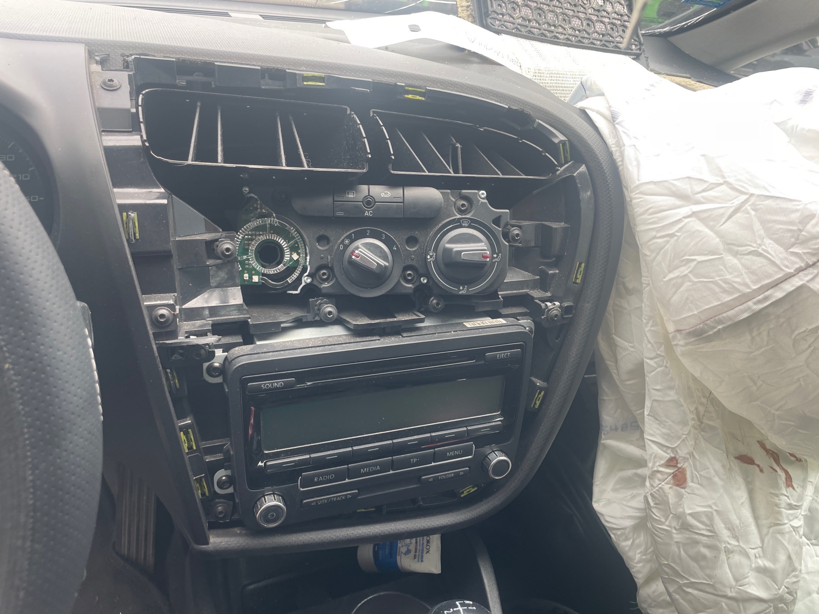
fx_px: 615
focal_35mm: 26
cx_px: 410
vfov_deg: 53.1
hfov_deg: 67.3
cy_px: 307
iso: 32
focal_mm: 4.2
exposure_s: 1/121
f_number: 1.6
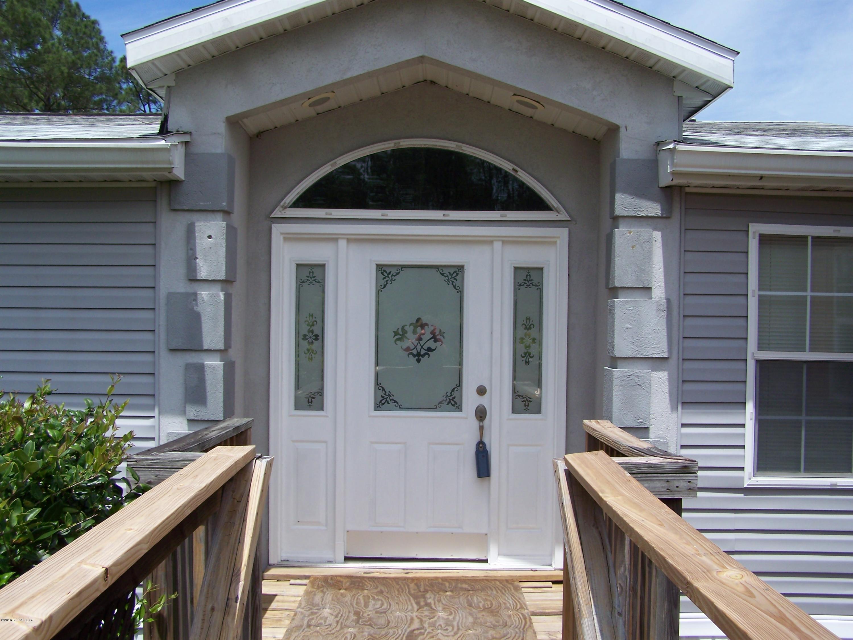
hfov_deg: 49.0
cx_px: 426
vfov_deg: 37.7
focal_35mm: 38
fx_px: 936
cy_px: 320
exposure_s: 1/500
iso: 64
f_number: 4
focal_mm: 6.3
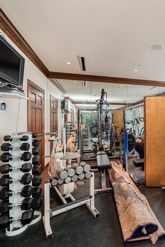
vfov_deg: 84.0
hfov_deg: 56.6
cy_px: 121
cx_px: 136
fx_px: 137
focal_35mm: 20
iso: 200
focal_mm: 7
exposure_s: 1/250
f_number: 4.5
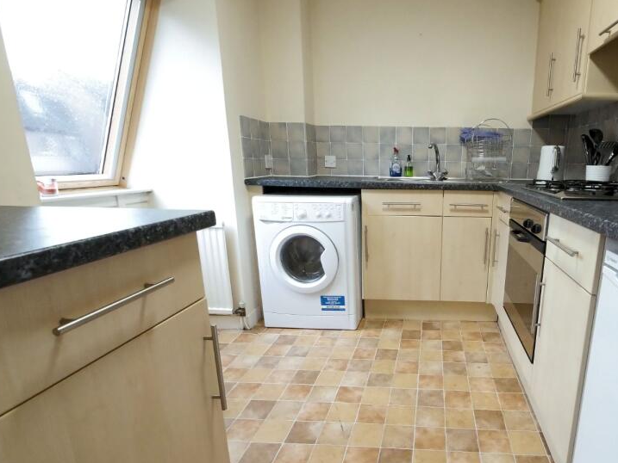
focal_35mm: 20
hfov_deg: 78.8
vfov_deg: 65.8
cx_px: 416
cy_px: 259
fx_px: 357
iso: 6400
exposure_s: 1/160
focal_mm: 7
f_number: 4.5
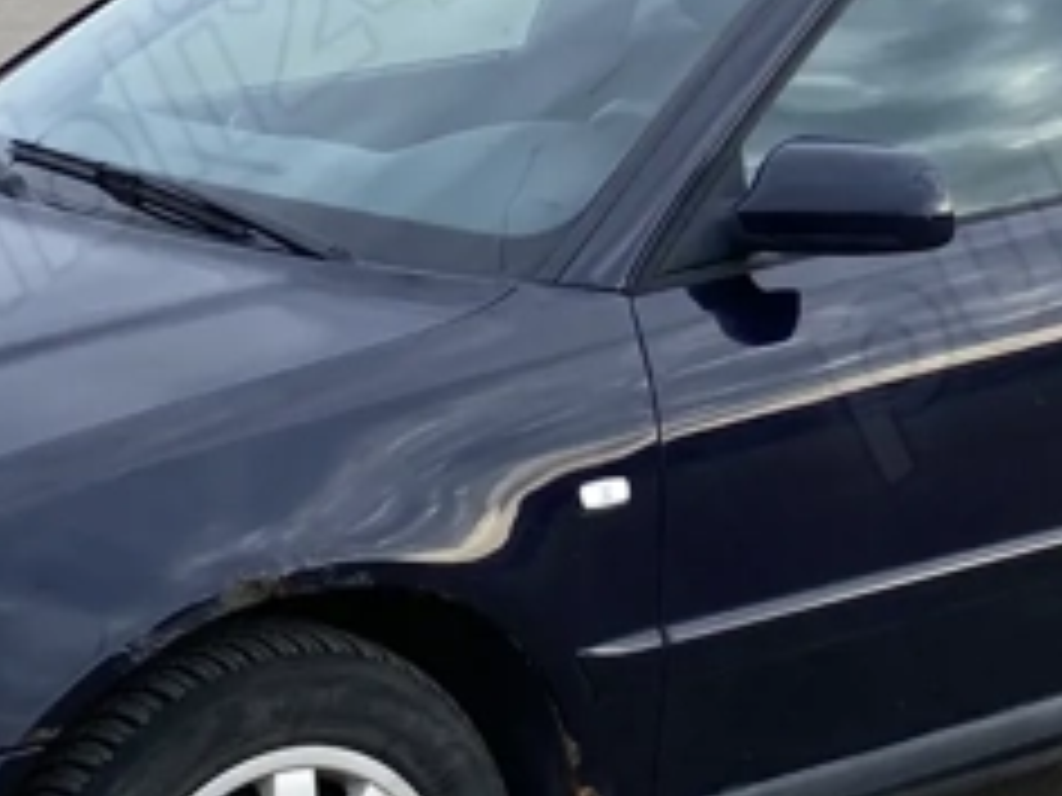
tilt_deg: -10.7
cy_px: 148
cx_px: 760
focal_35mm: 110
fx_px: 3375
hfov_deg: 17.8
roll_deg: -0.2
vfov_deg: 13.4
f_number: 1.8
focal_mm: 4.25
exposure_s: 1/852
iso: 32
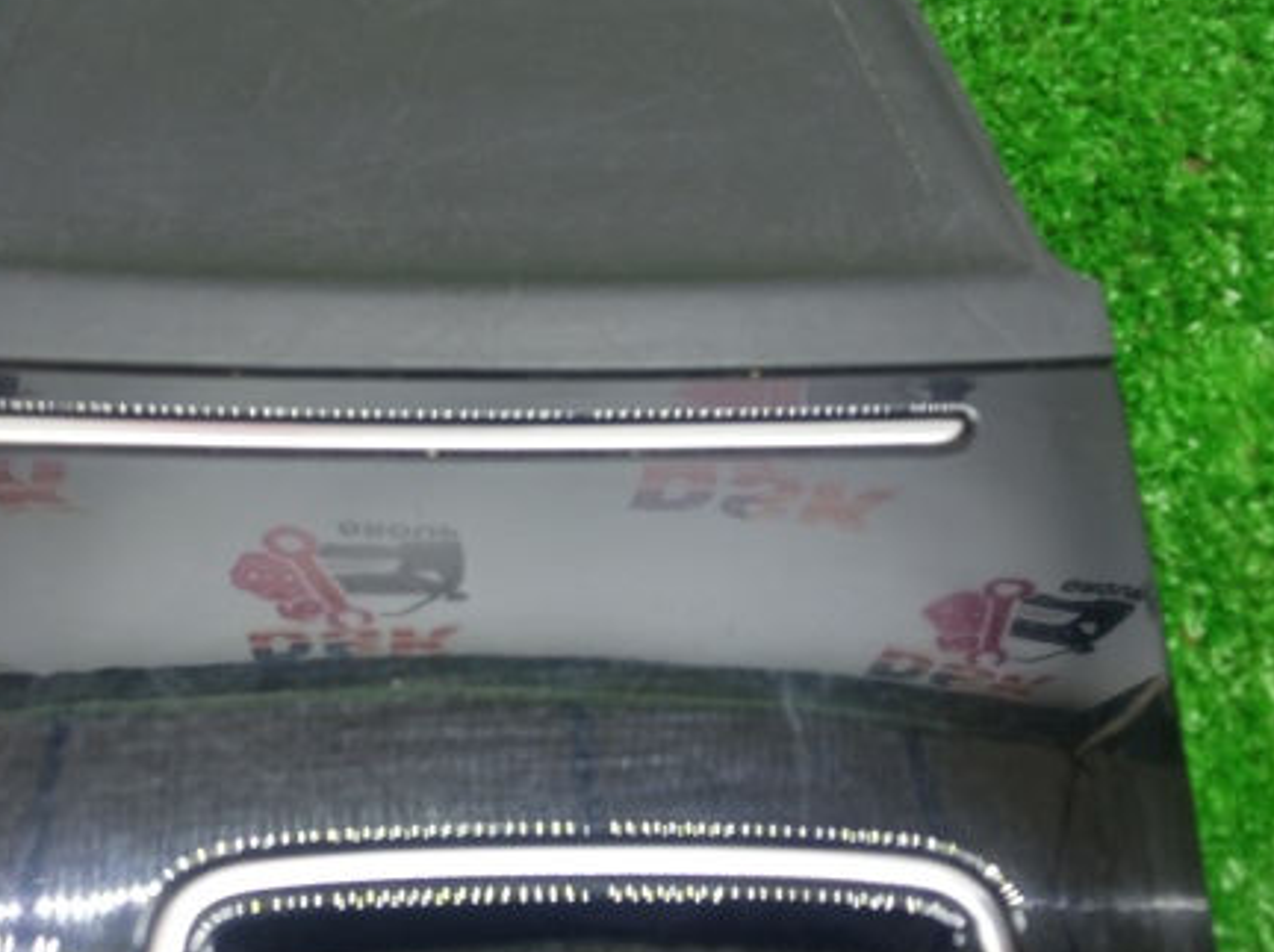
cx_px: 481
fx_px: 1471
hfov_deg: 46.4
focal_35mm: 40
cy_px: 588
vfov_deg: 35.7
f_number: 2.2
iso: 236
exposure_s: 1/33.3
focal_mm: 3.79
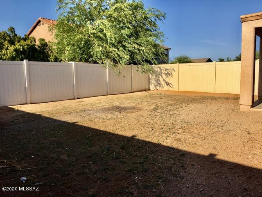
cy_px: 98
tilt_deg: -6.6
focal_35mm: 29
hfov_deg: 61.7
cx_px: 131
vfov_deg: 48.2
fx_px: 219
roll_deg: +0.7
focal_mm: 4.15
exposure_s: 1/1876
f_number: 2.2
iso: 25
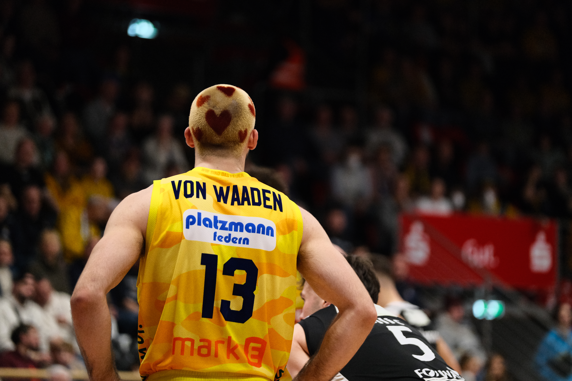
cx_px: 286
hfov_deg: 9.8
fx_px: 3336
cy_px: 190
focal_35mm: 210
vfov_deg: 6.5
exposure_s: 1/1000
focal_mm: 140
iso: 4000
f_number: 2.8
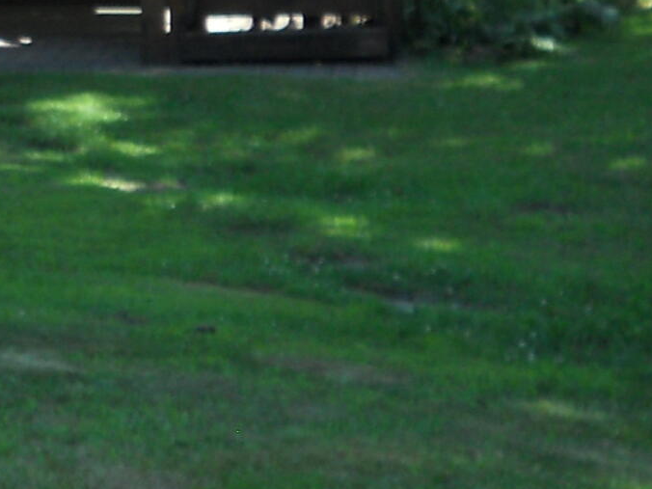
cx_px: -738
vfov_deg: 7.1
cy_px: -414
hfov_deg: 9.0
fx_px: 3842
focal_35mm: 204
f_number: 4.3
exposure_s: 1/100
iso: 80
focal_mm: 8.2
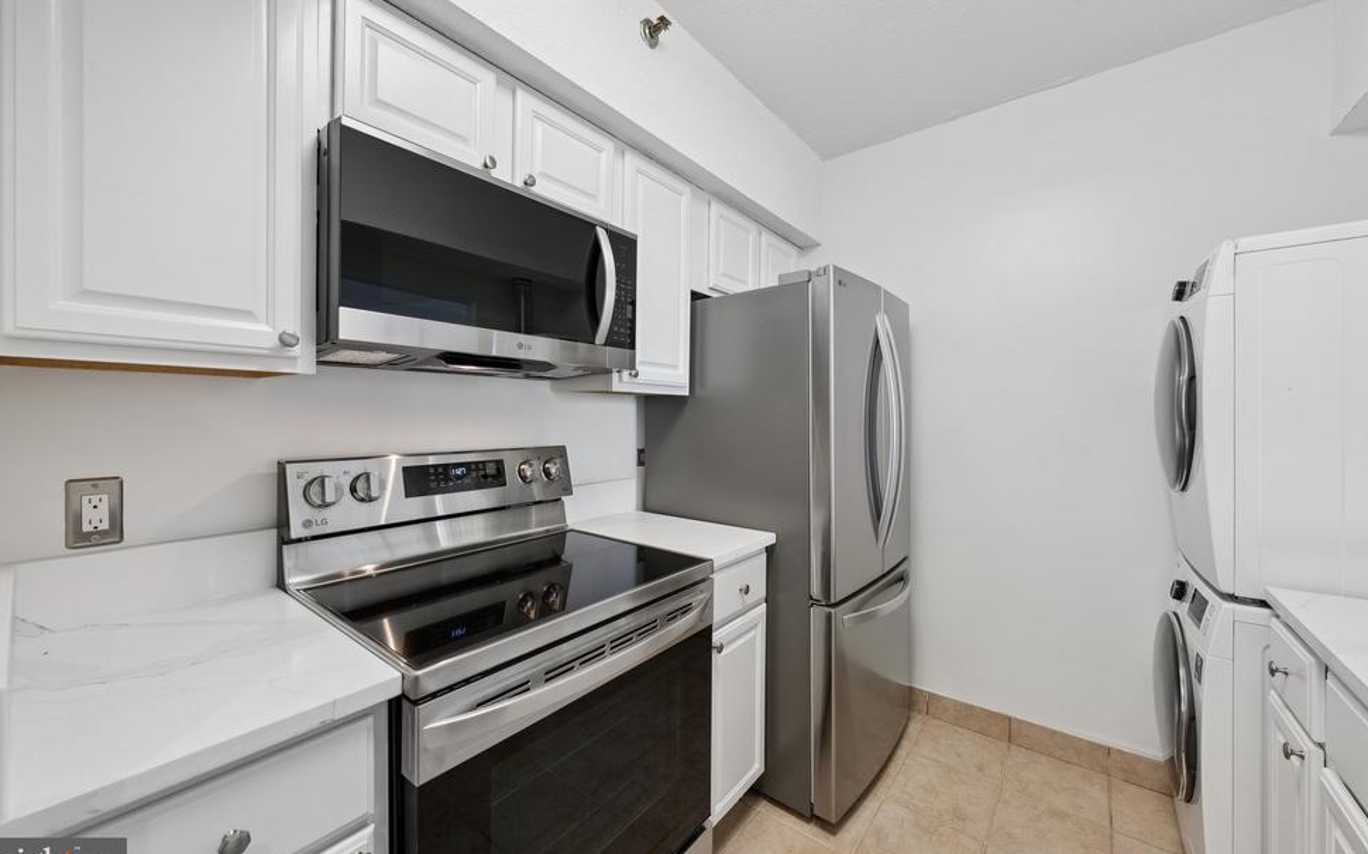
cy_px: 407
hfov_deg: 105.3
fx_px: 522
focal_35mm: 14
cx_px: 692
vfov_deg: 78.6
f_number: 7.1
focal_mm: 13
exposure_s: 1/50
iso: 640
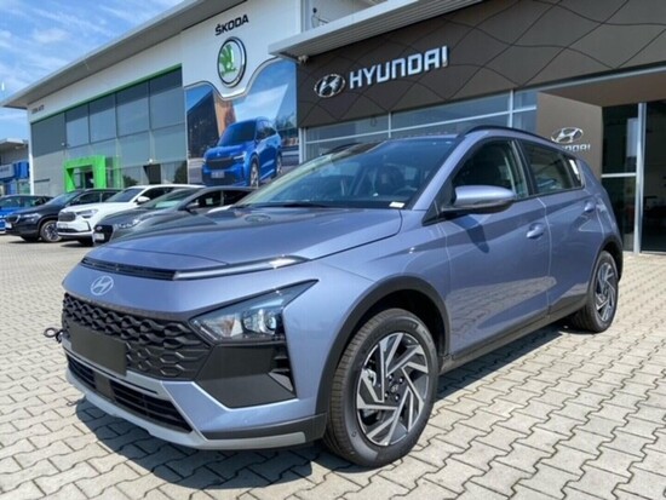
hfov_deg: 67.3
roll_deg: +0.1
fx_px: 500
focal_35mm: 26
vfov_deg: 53.1
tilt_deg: -4.9
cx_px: 333
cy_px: 250
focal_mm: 4.25
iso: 32
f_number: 1.8
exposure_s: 1/2105
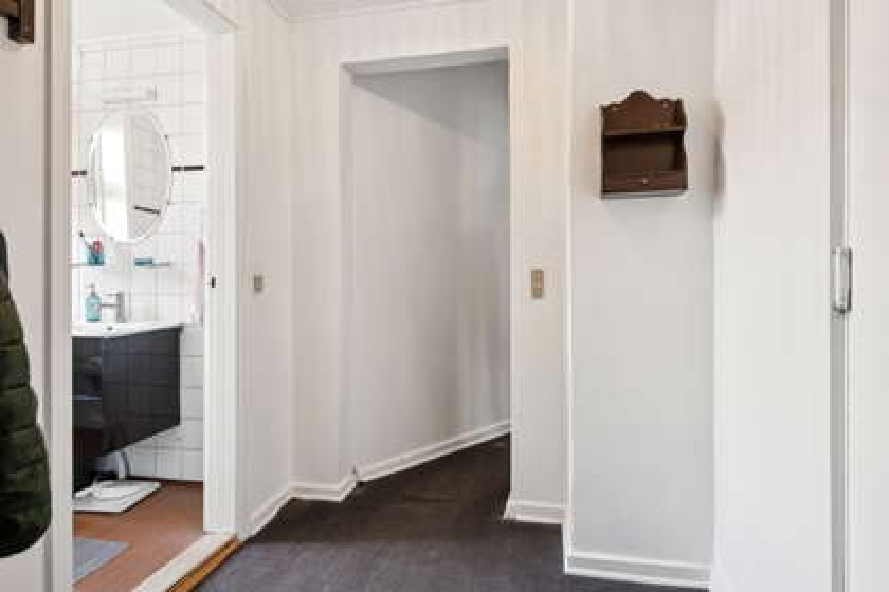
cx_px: 444
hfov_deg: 81.2
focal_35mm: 21
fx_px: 519
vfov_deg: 59.5
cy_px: 296
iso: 800
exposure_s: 1/5
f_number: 11
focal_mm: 21
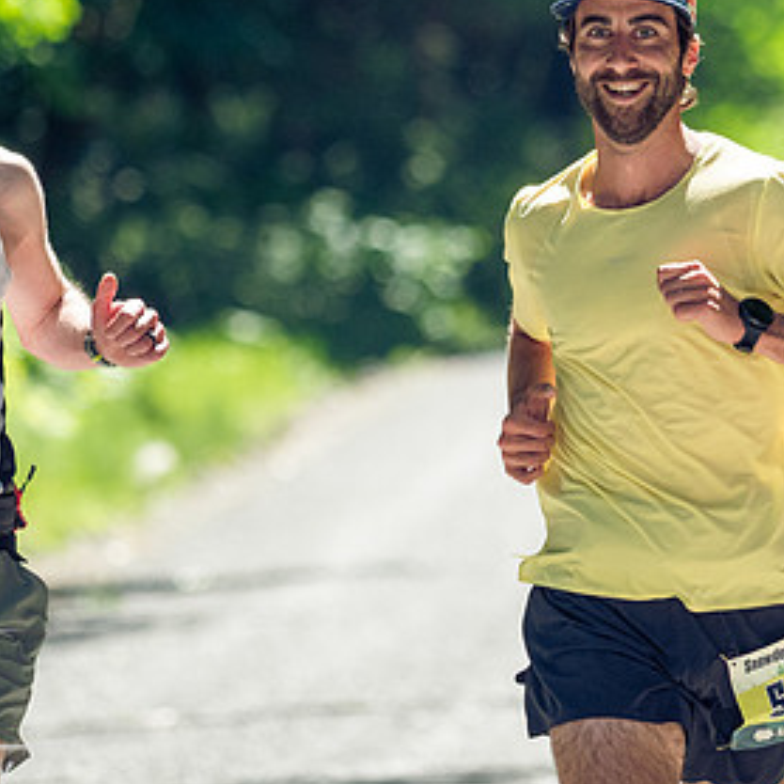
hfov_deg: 3.2
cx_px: 519
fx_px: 14170
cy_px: 233
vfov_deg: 3.2
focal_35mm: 553
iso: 1000
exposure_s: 1/2500
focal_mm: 150
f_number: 2.8
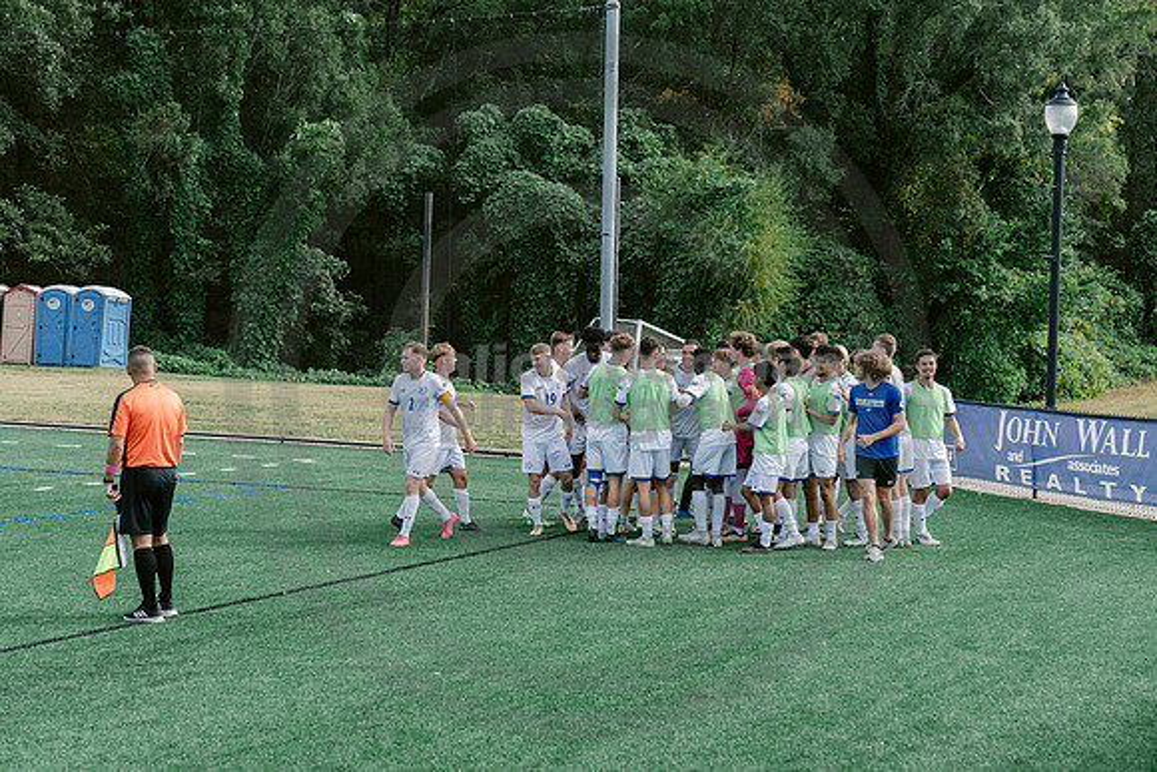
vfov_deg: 19.5
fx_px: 2250
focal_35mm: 70
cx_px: 578
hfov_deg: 28.8
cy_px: 386
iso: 640
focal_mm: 70
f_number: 5.6
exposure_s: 1/800
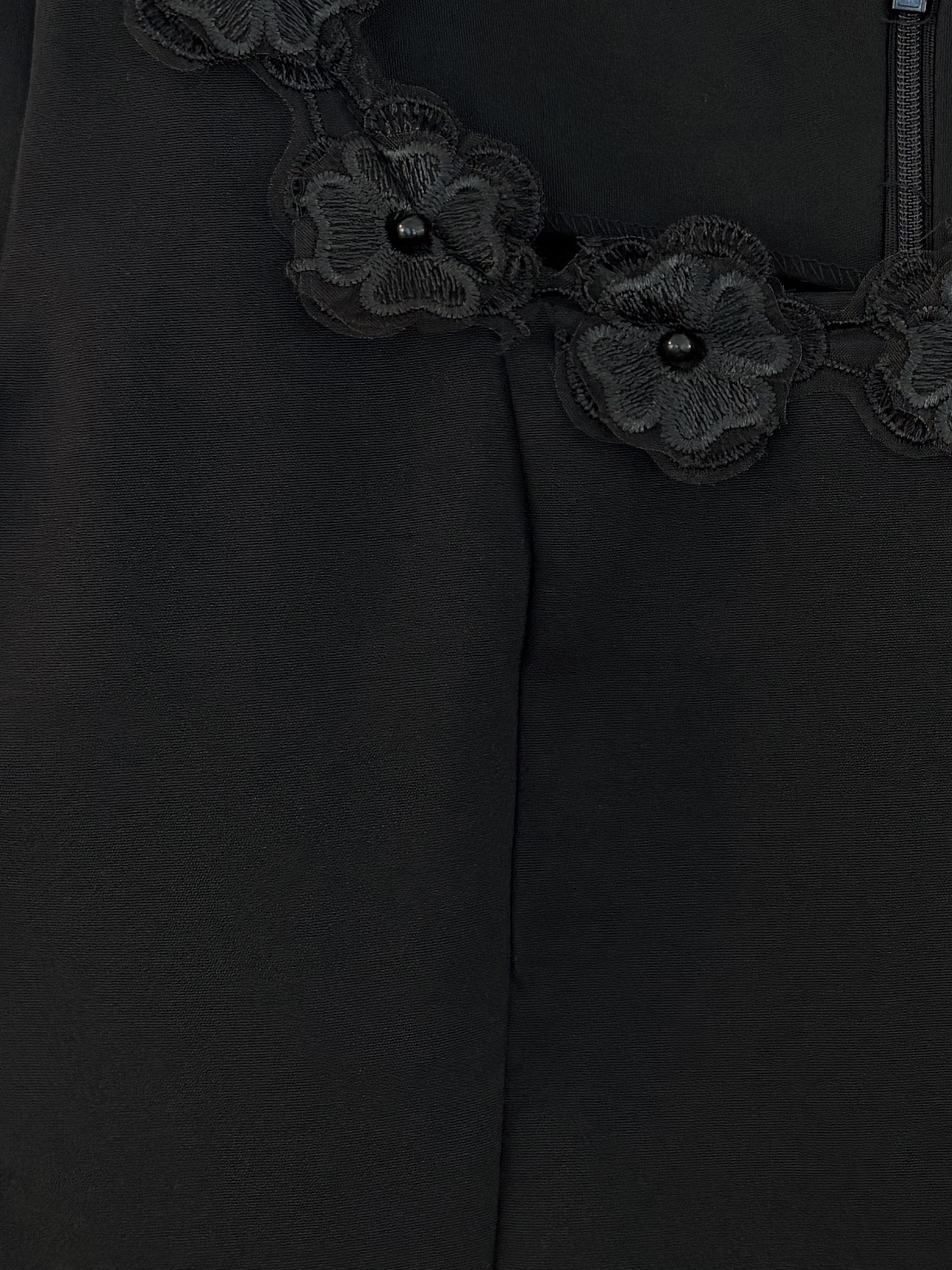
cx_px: 460
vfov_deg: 59.8
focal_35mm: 30
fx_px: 1100
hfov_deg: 46.8
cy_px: 704
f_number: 1.6
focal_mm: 5.96
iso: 125
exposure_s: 1/82
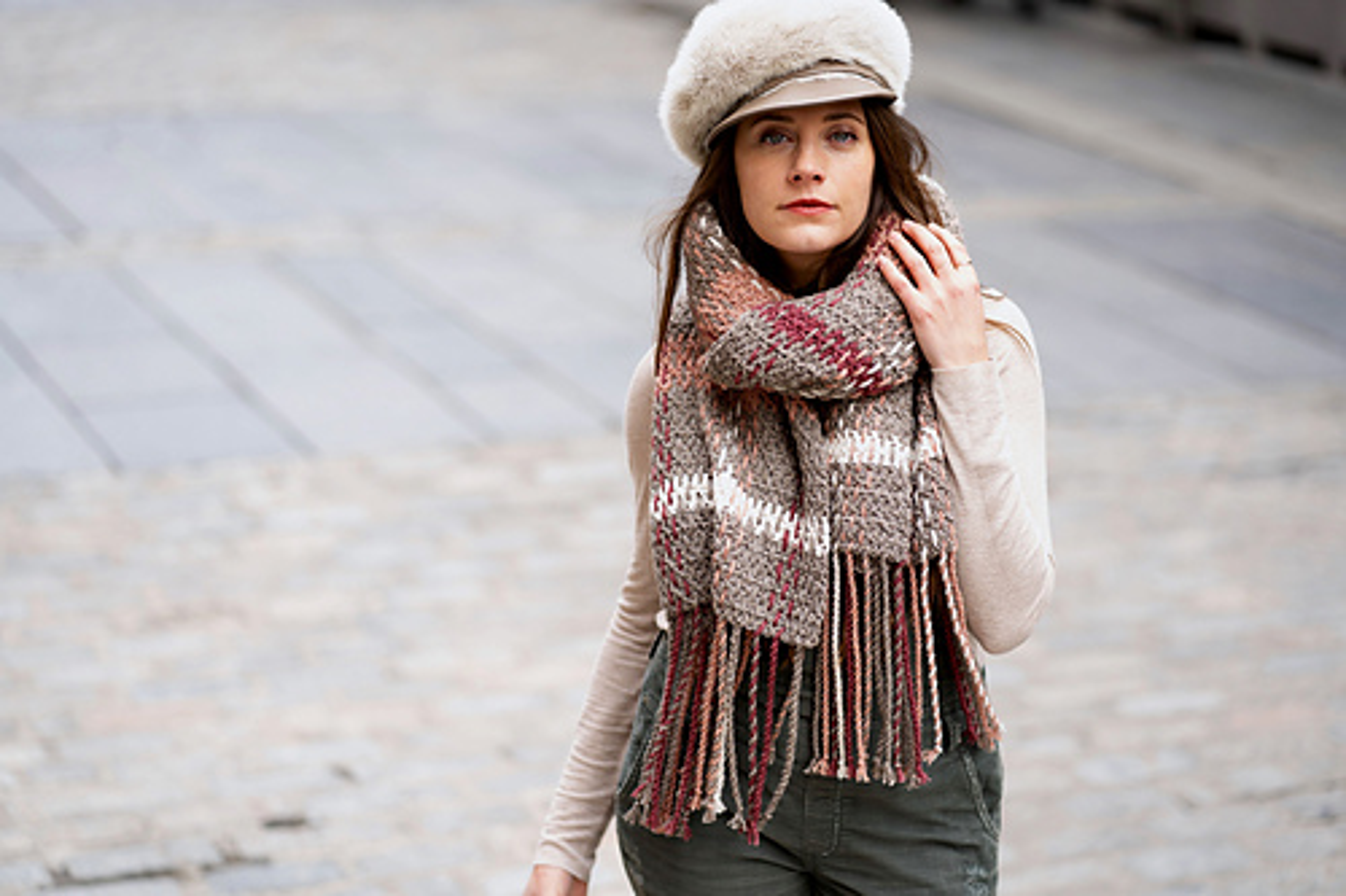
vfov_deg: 16.1
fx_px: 3177
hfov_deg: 23.9
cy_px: 448
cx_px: 673
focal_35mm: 85
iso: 50
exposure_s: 1/80
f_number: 2.2
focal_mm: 85
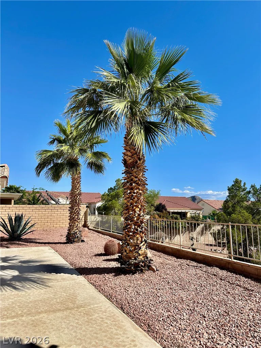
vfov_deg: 71.6
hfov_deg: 56.8
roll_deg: -0.5
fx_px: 241
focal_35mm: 24
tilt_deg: +9.7
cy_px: 174
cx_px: 130
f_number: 1.78
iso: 80
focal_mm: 6.86
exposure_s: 1/6211
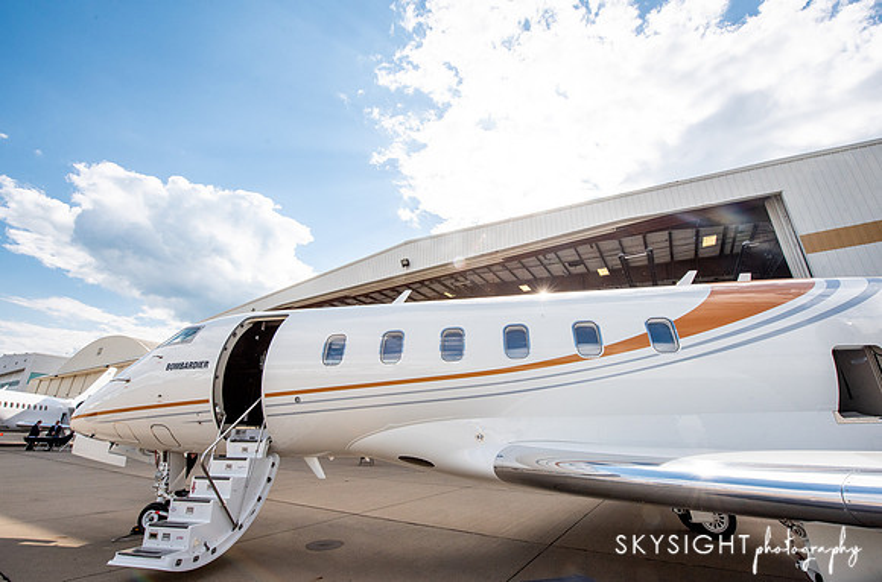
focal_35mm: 15
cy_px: 287
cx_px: 451
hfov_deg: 102.1
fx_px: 356
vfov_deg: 78.5
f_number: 11
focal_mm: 14
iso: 640
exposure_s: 1/1000
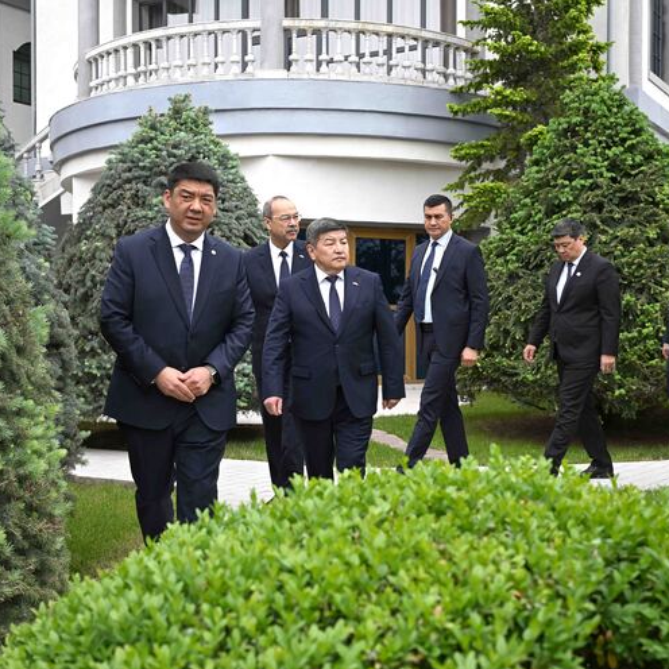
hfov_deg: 37.5
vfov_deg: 37.6
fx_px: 984
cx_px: 305
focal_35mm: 45
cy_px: 336
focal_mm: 35
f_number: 6.3
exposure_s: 1/250
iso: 200
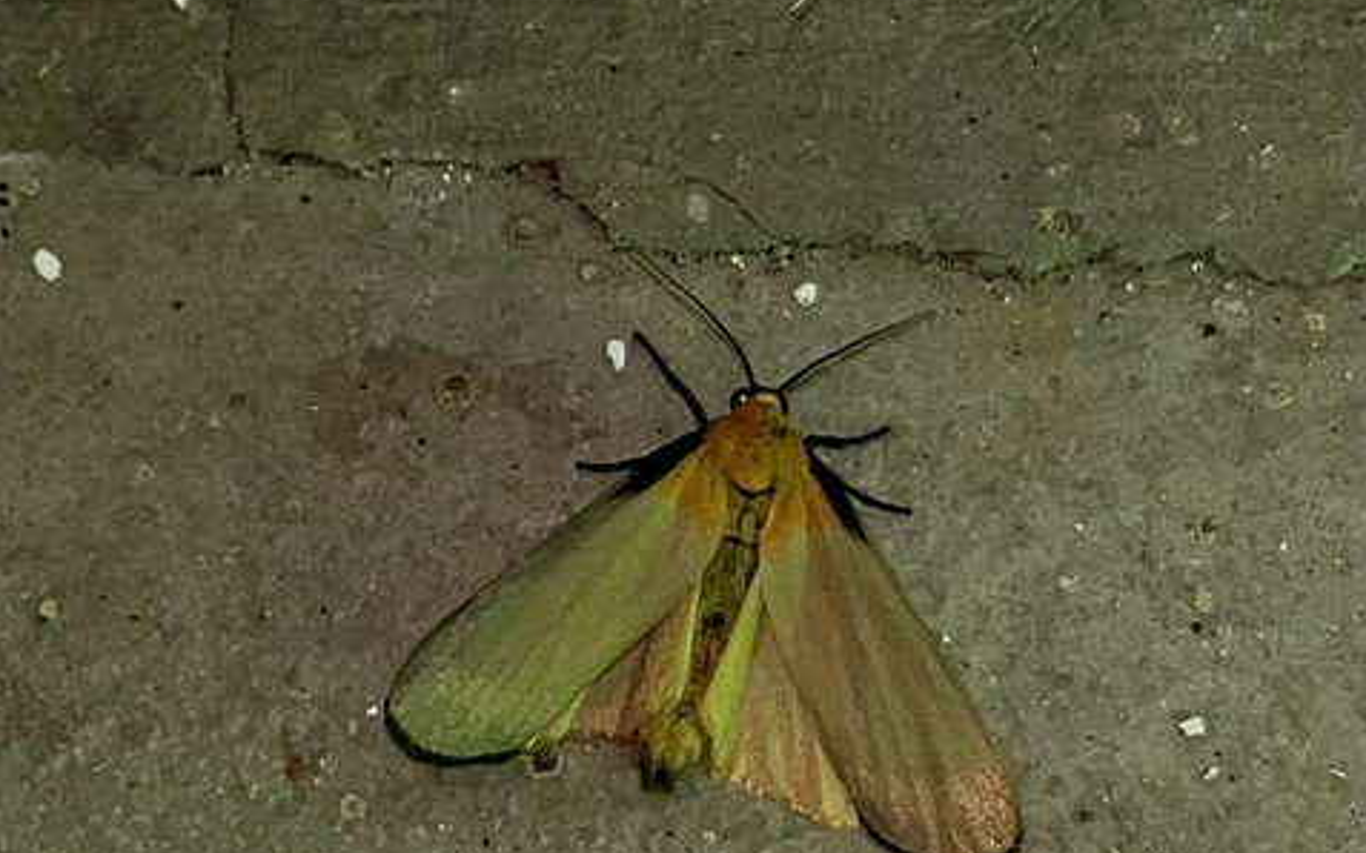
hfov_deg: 52.8
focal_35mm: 37
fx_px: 1377
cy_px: 481
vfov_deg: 34.4
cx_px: 684
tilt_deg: -66.8
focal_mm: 5.1
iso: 32
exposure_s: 1/82
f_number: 1.6
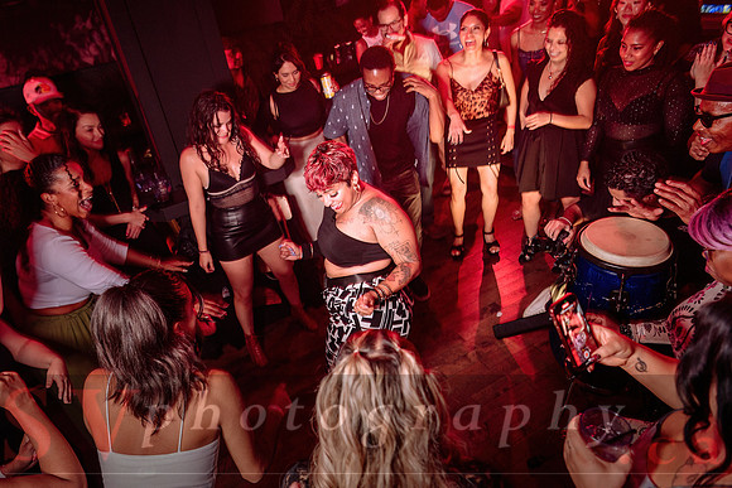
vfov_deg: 50.8
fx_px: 513
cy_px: 231
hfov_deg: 70.9
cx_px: 347
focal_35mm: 25
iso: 800
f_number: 3.2
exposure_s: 1/40
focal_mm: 24
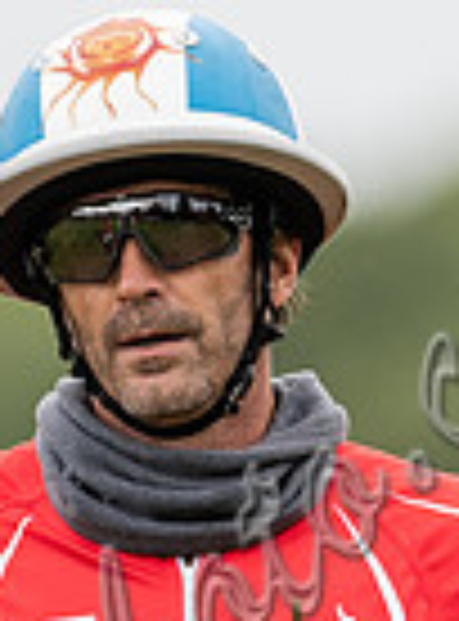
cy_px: 652
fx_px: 38067
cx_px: 170
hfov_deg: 0.7
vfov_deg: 0.9
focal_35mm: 2133
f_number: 2.8
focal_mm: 300
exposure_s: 1/2500
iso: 320
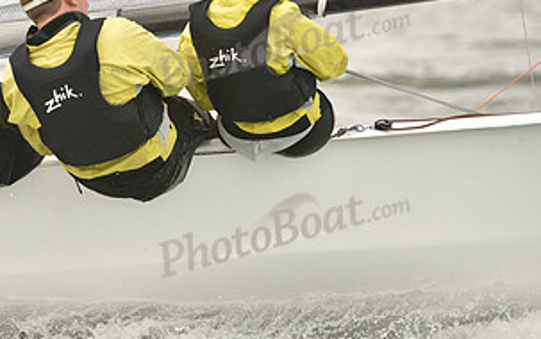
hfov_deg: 4.5
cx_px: 68
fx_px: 6907
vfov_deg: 2.8
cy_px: 163
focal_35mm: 468
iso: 320
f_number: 5
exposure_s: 1/1250
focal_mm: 240
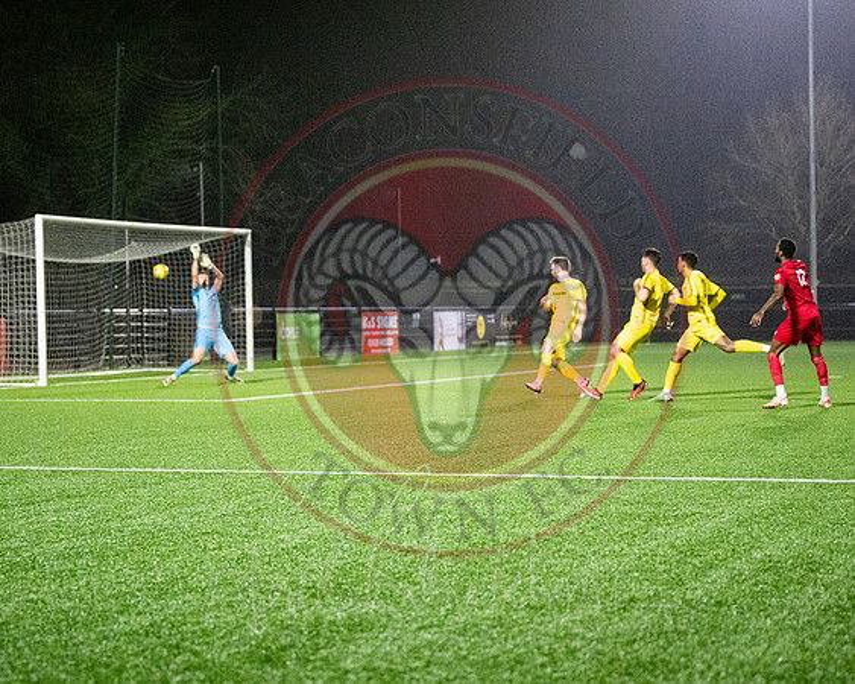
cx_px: 442
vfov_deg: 16.9
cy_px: 366
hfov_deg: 21.1
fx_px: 2296
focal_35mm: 91
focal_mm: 72
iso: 8000
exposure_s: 1/1000
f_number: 2.8
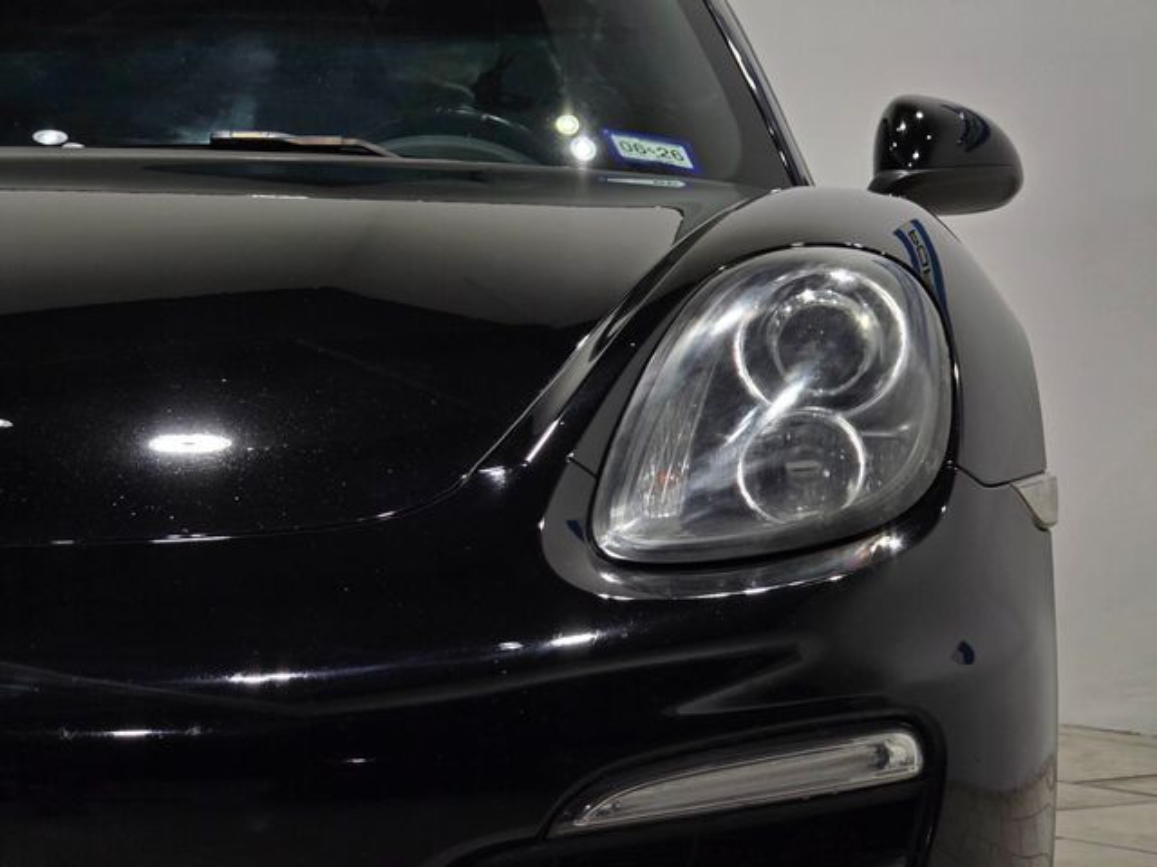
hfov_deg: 17.1
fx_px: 3844
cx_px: 578
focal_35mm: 115
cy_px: 434
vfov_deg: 12.9
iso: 80
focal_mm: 18.6
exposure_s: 1/120
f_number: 3.4
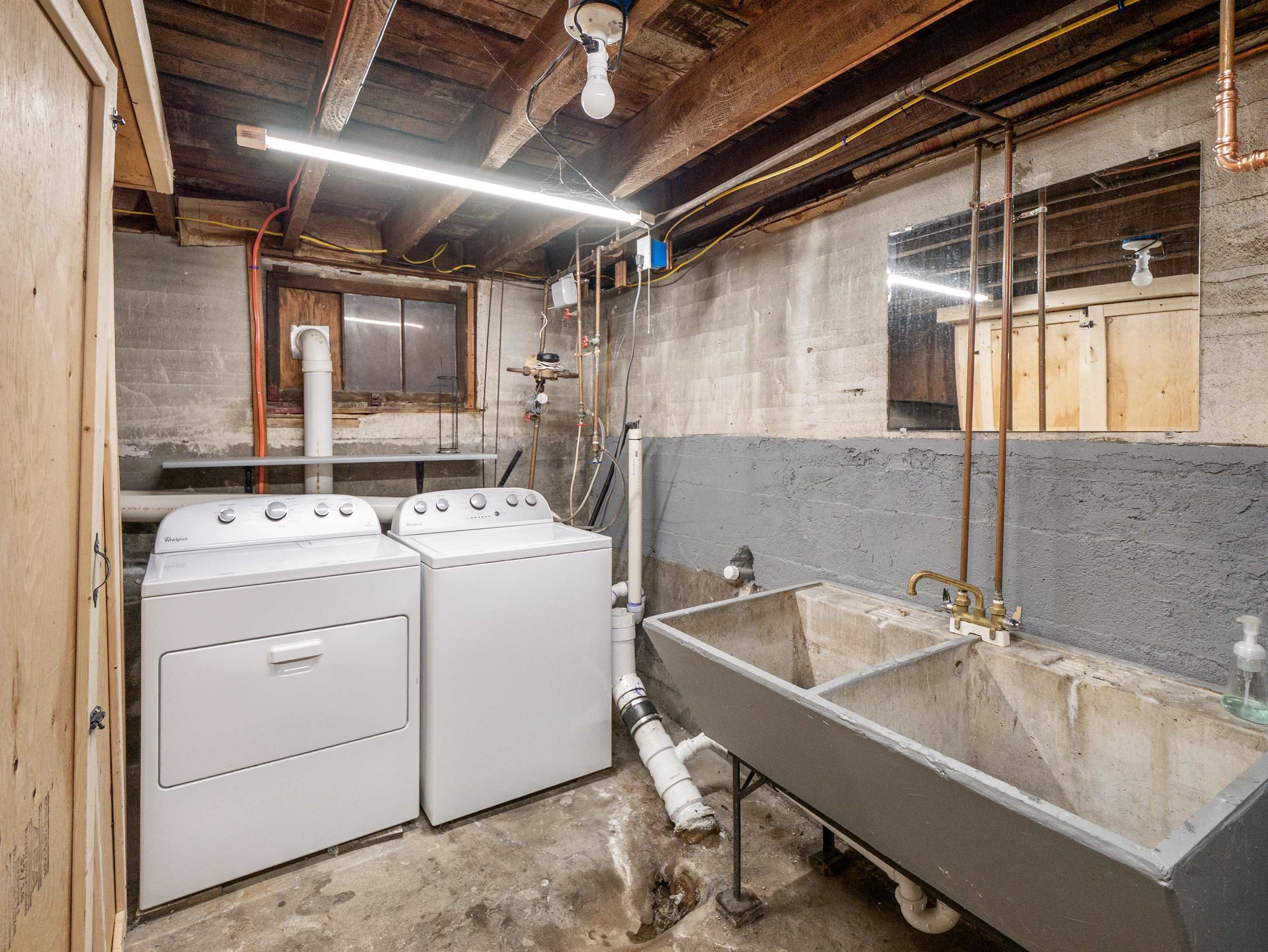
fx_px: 623
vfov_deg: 74.7
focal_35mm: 17
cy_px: 459
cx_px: 652
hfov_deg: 91.0
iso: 500
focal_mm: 8
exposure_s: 1/60
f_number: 2.8
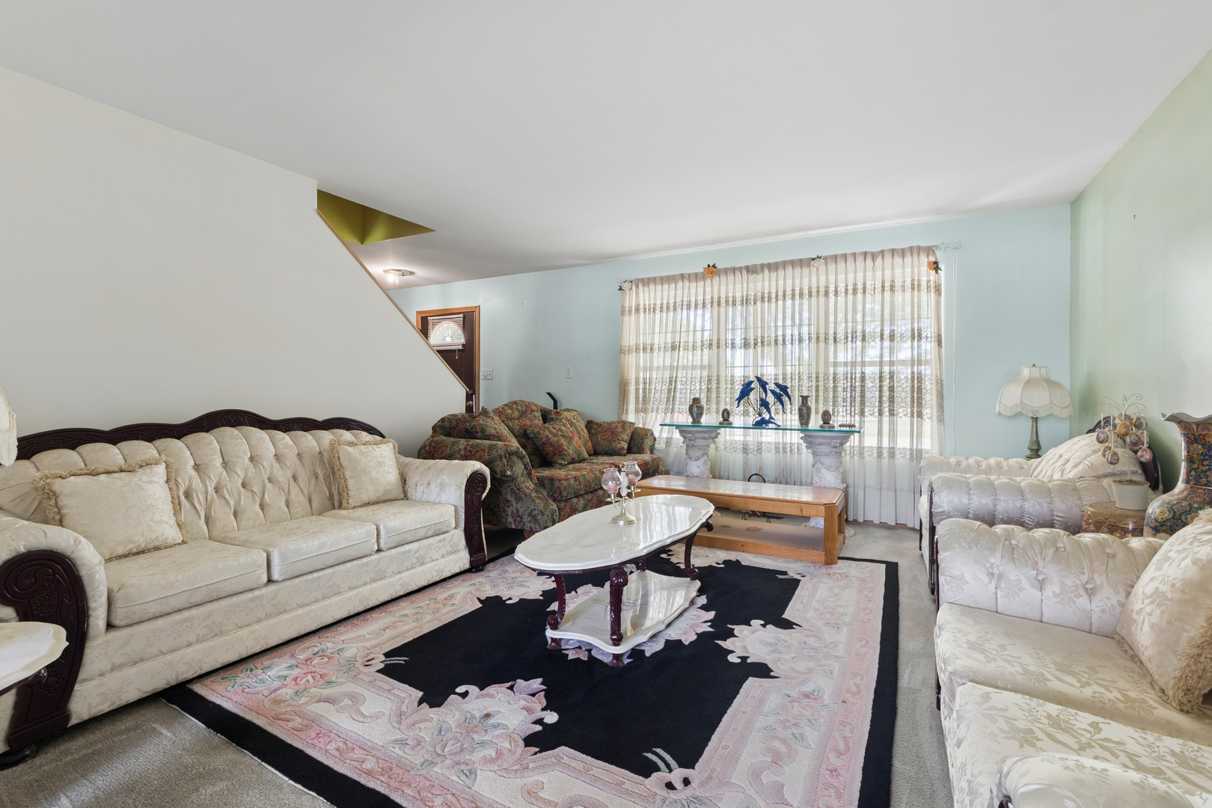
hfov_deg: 100.4
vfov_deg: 77.3
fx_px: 505
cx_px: 606
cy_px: 404
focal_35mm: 15
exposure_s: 1/20
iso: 250
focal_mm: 10
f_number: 8
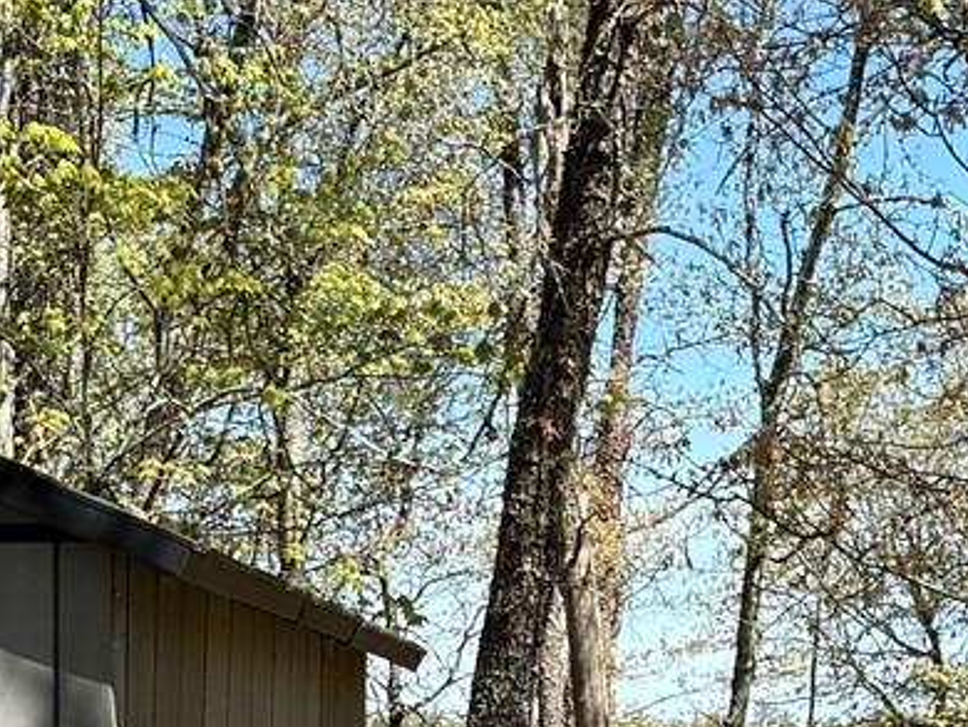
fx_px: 3526
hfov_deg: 15.6
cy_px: 911
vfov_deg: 11.5
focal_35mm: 126
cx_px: 315
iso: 80
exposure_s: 1/2299
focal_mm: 6.76
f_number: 1.78
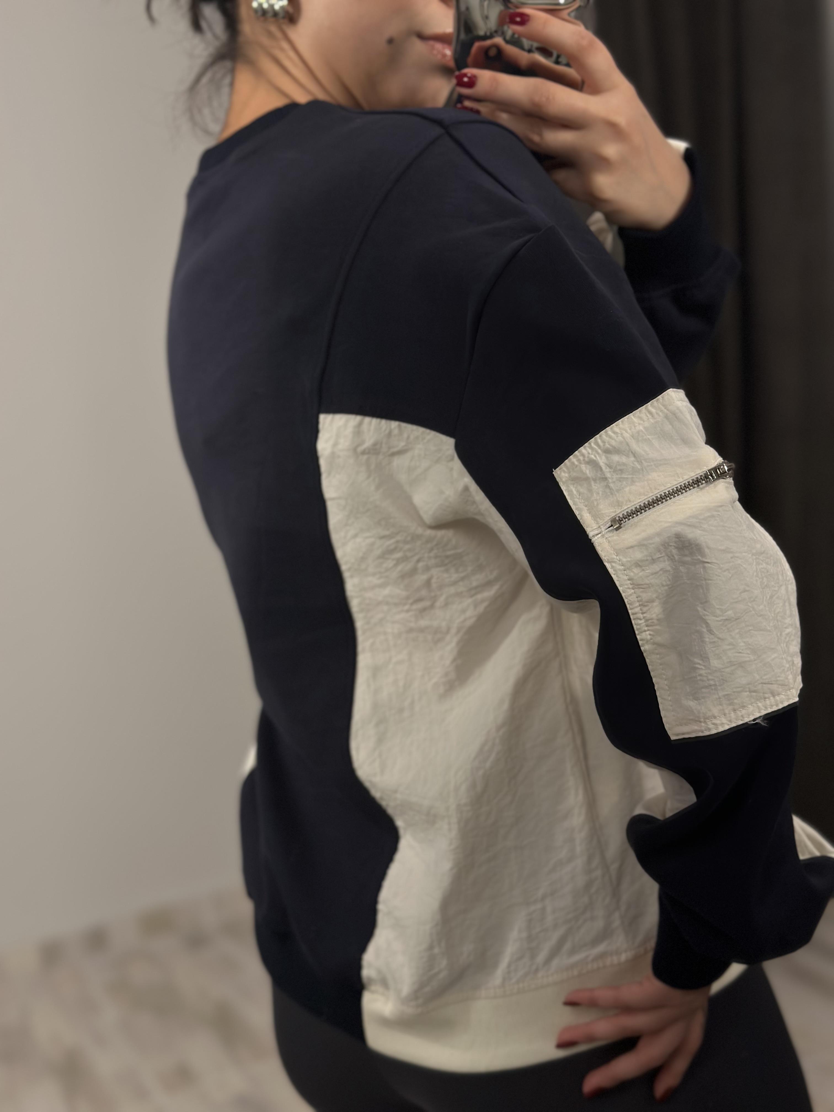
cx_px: 417
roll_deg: +10.2
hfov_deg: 30.3
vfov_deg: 39.7
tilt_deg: -32.4
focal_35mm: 48
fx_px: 1542
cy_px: 556
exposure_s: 1/141
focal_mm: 6.86
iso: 80
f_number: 1.78
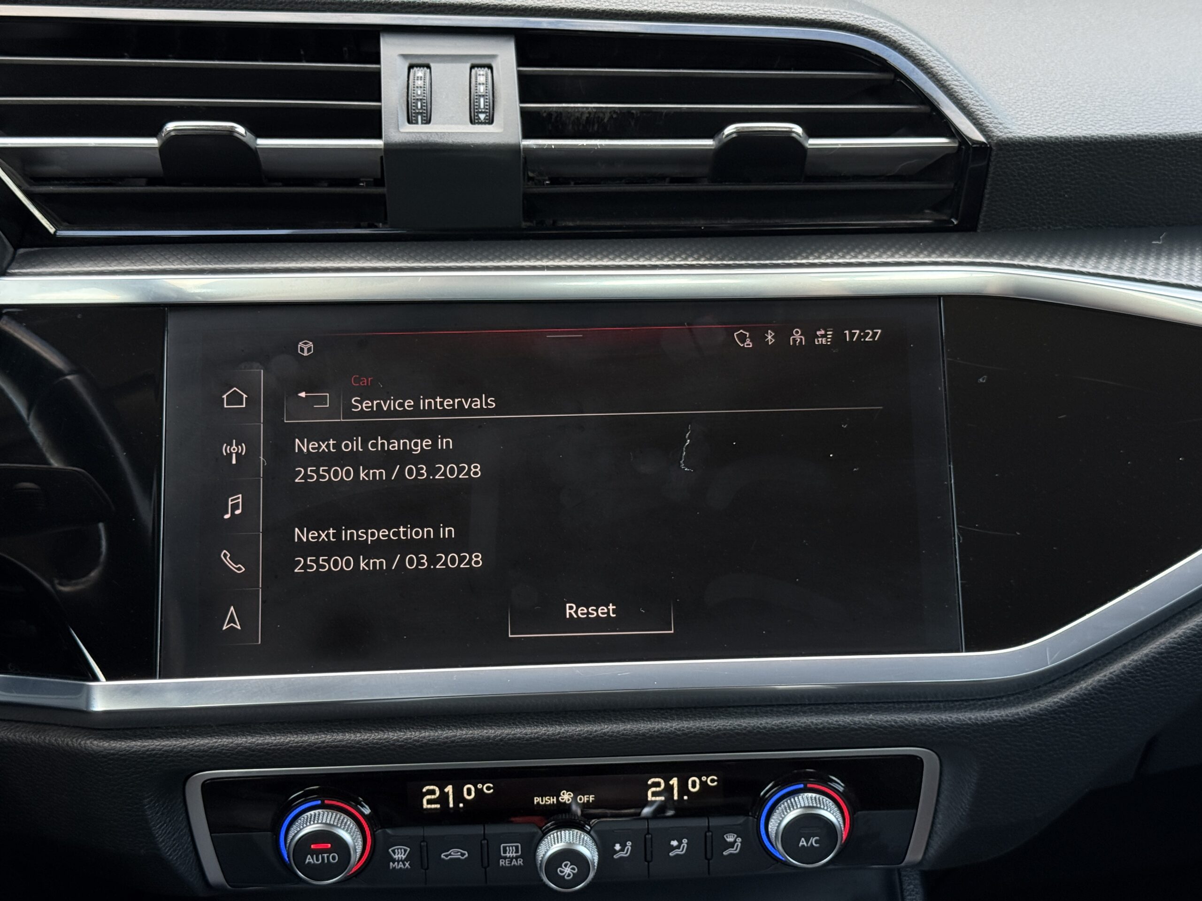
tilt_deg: -19.5
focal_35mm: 48
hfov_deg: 39.7
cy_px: 450
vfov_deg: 30.3
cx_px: 601
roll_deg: +0.1
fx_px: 1667
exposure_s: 1/113
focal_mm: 6.76
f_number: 1.78
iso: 200
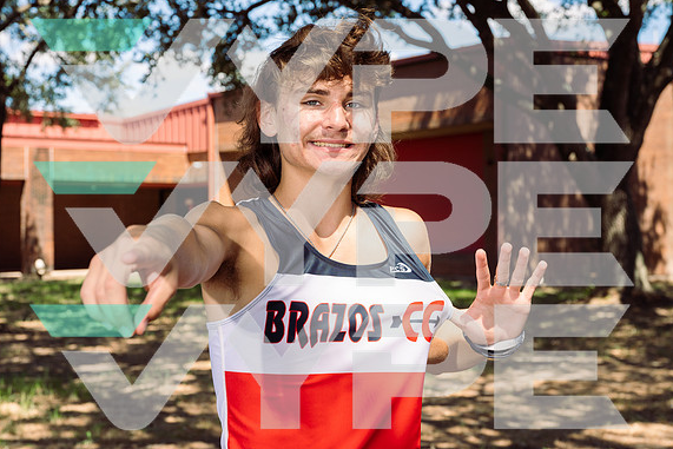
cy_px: 224
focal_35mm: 65
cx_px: 334
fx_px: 1215
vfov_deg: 20.9
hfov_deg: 31.0
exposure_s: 1/250
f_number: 7.1
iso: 200
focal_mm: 64
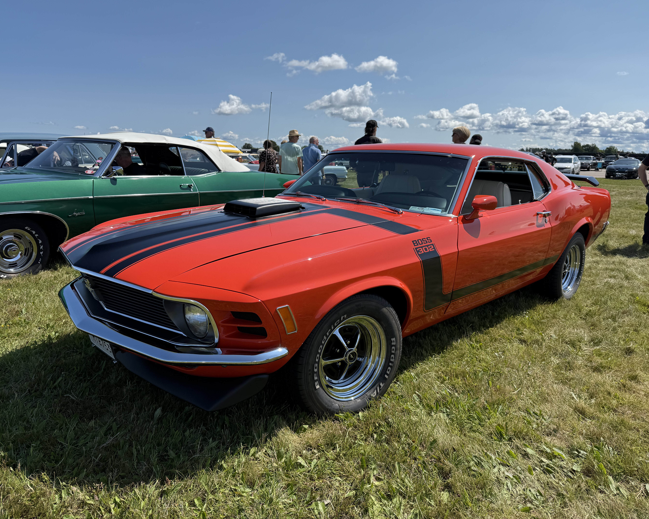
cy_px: 260
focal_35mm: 25
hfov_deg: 68.1
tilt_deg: -10.6
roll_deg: -0.7
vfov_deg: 56.8
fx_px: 480
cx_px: 309
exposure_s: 1/6173
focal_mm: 6.76
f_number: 1.78
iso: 80
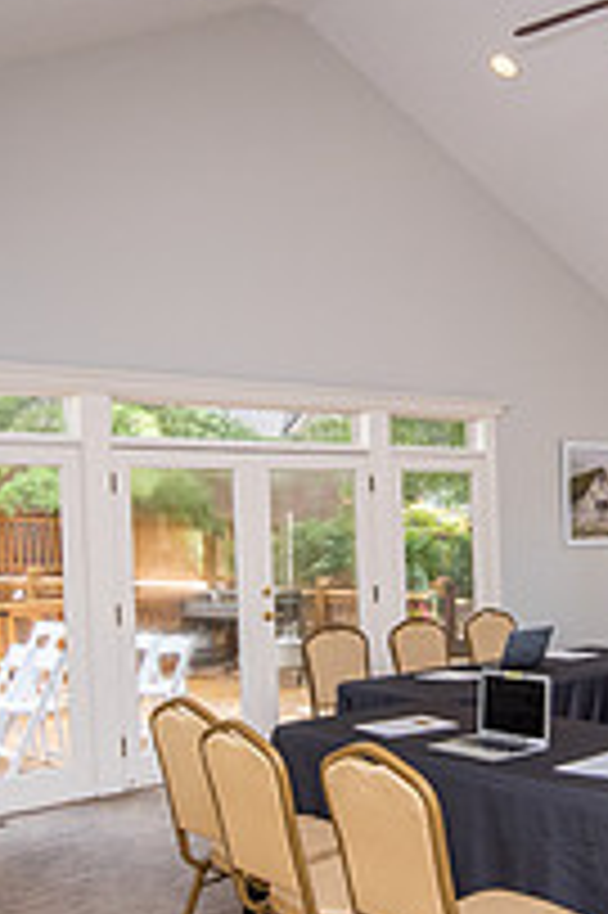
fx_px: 1015
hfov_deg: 32.9
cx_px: 432
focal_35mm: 40
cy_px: 547
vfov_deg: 48.2
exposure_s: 1/250
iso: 640
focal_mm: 14
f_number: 6.3
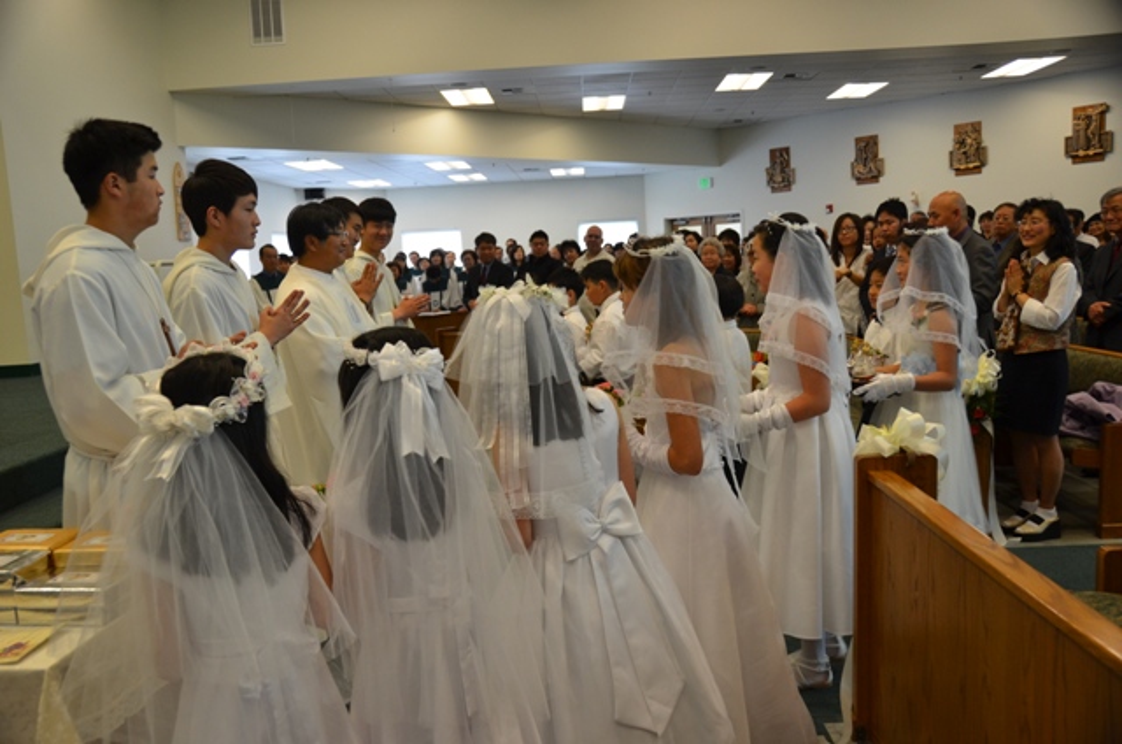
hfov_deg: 62.0
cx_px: 561
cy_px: 372
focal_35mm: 30
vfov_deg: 43.4
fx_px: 933
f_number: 4
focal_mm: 20
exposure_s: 1/60
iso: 640
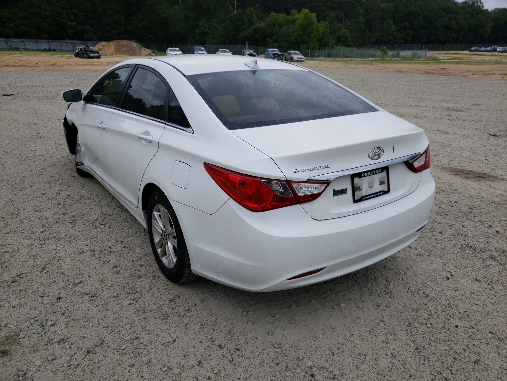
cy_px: 190
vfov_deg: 53.1
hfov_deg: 67.3
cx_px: 254
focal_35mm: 26
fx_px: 381
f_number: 1.5
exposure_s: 1/1667
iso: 50
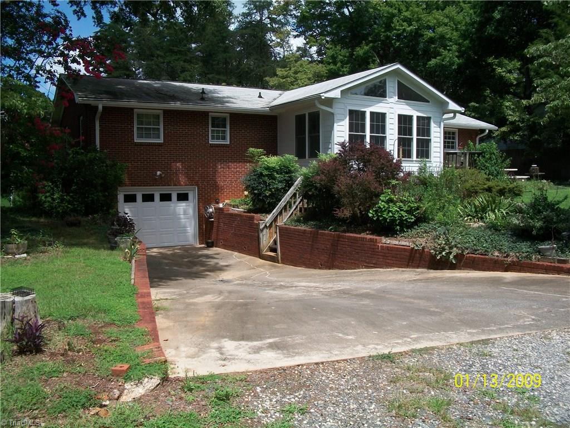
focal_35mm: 32
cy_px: 214
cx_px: 285
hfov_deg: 56.8
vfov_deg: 44.2
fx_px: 527
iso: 80
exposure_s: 1/400
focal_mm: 5.7
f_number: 5.5
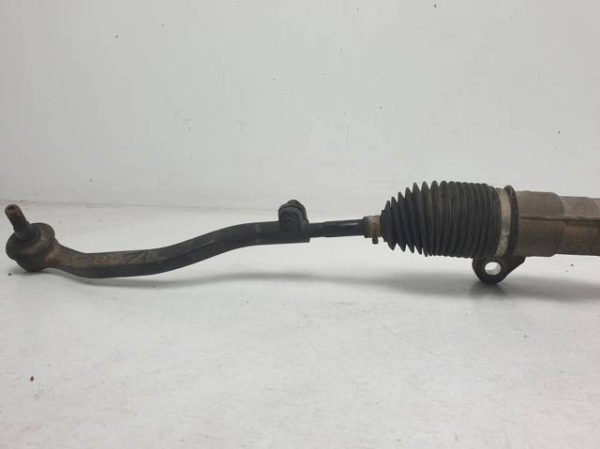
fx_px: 450
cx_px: 300
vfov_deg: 53.0
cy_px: 224
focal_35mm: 26
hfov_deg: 67.3
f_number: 2.4
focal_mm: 4.3
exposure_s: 1/239
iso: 50
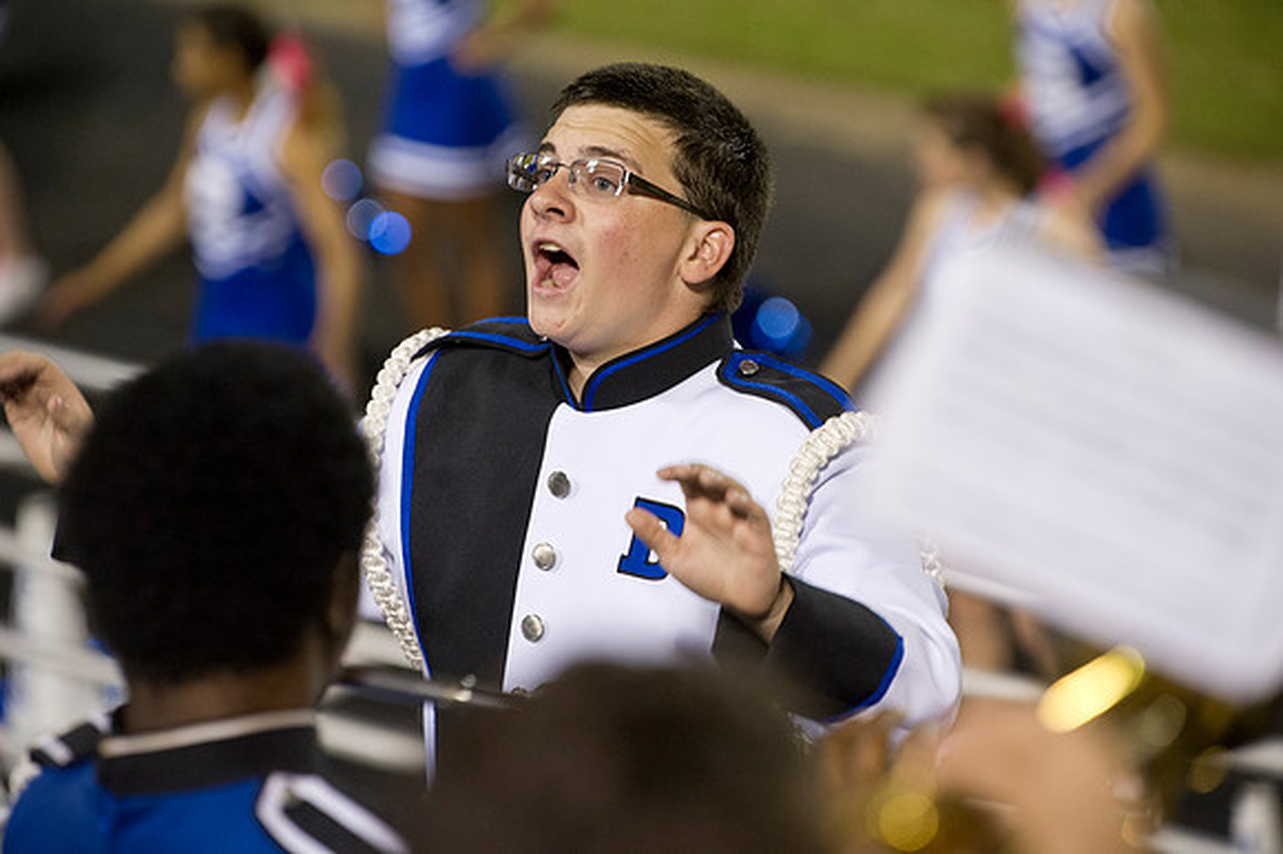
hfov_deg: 9.4
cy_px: 427
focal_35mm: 220
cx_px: 642
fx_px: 7836
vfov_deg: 6.2
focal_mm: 220
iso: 4000
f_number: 4
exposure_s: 1/125
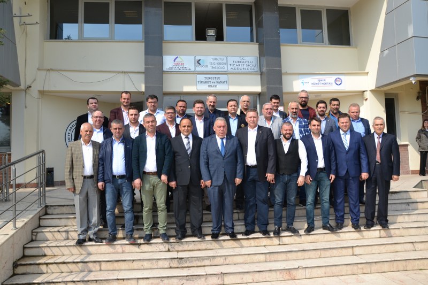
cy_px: 142
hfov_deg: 67.4
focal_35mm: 27
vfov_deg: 47.9
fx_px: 321
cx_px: 214
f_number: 8
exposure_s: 1/250
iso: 100
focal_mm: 18
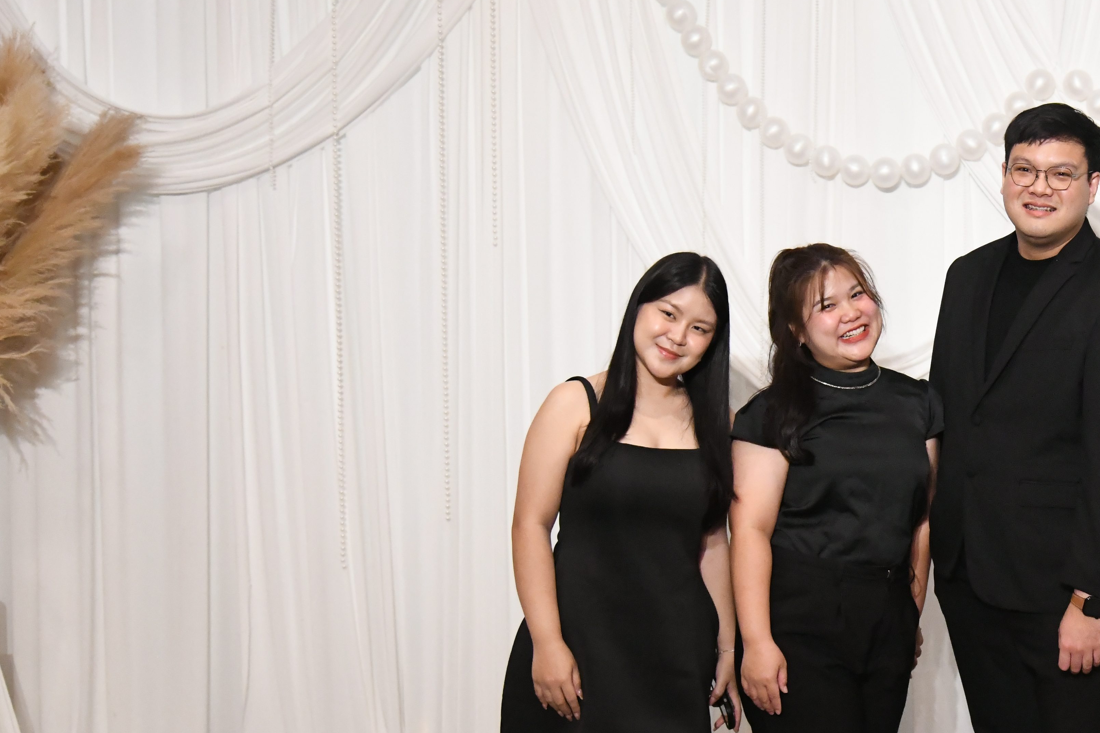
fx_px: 2230
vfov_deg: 18.7
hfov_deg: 26.5
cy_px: 389
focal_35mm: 73
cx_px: 1052
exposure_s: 1/400
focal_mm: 38
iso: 8000
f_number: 4
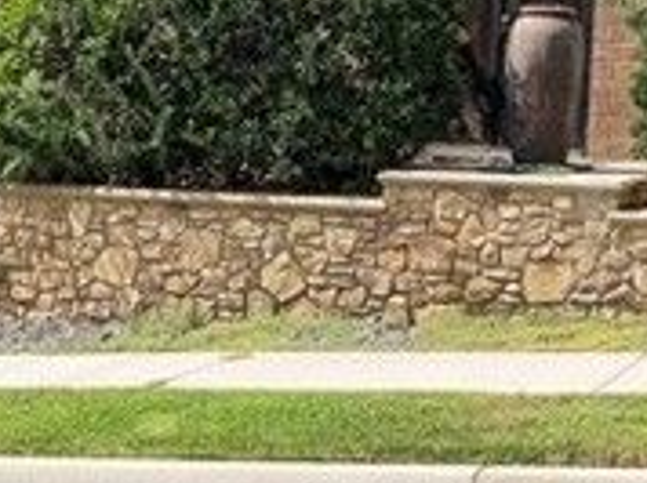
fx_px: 1549
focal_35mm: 83
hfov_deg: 21.7
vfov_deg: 15.6
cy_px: -340
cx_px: 792
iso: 320
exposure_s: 1/550
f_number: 5.6
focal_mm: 10
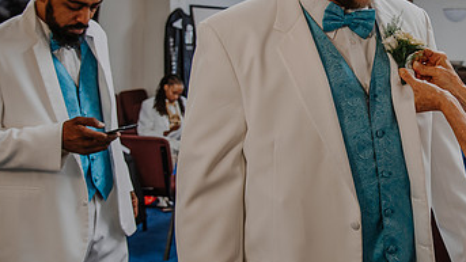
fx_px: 643
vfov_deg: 22.9
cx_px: 374
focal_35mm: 52
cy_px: 67
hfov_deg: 38.4
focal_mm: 28
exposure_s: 1/60
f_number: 4
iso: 500
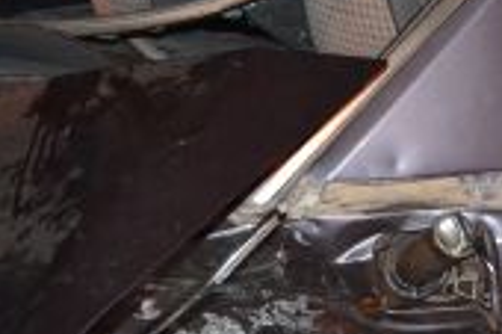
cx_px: 440
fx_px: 1574
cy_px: 254
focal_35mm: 113
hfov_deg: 17.9
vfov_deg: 12.1
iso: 3200
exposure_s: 1/60
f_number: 3.8
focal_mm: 20
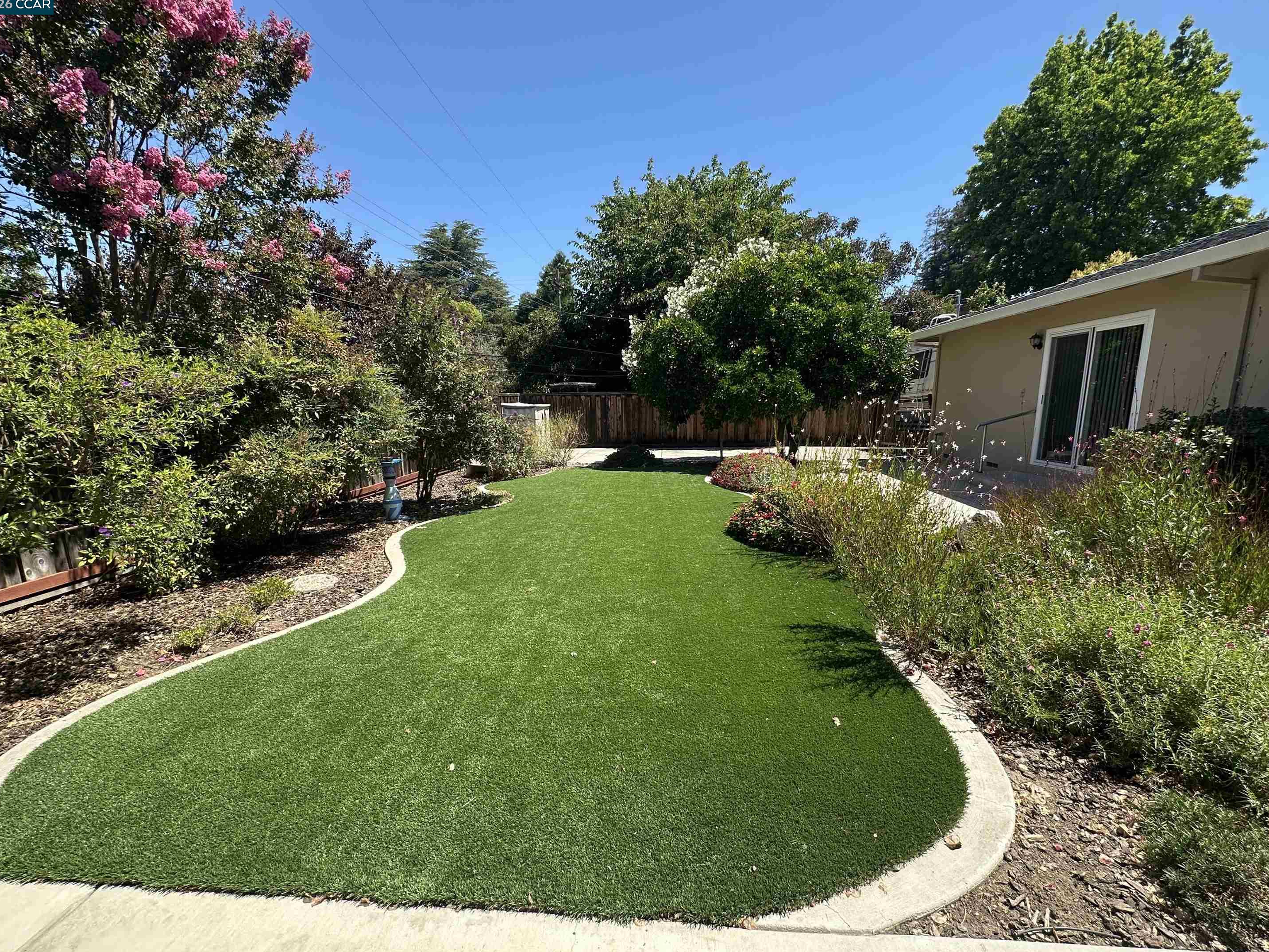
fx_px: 550
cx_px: 645
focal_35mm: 15
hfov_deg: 98.2
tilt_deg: -10.7
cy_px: 503
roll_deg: +0.5
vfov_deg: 81.7
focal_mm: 2.22
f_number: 2.2
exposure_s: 1/647
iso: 40
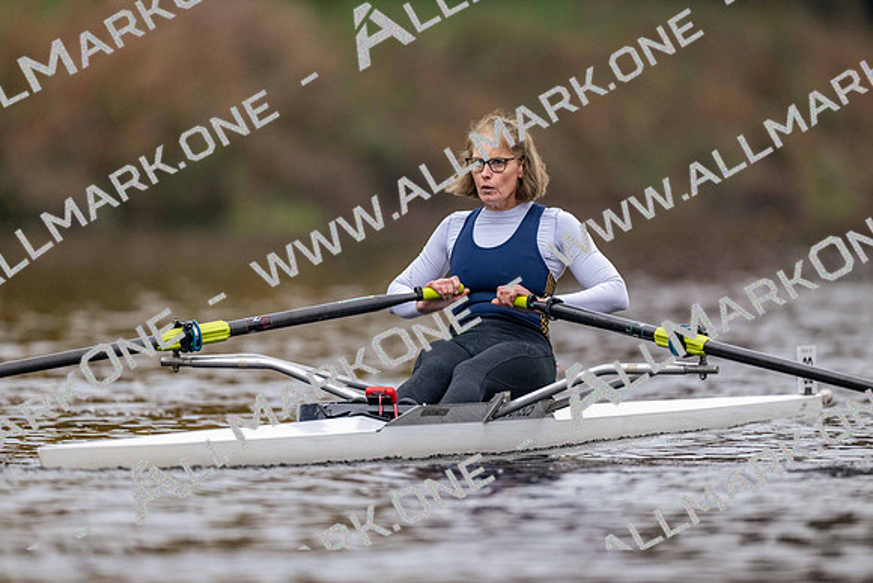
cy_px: 292
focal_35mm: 600
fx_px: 14553
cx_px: 436
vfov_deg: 2.3
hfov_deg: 3.4
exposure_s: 1/2500
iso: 4500
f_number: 4
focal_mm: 600
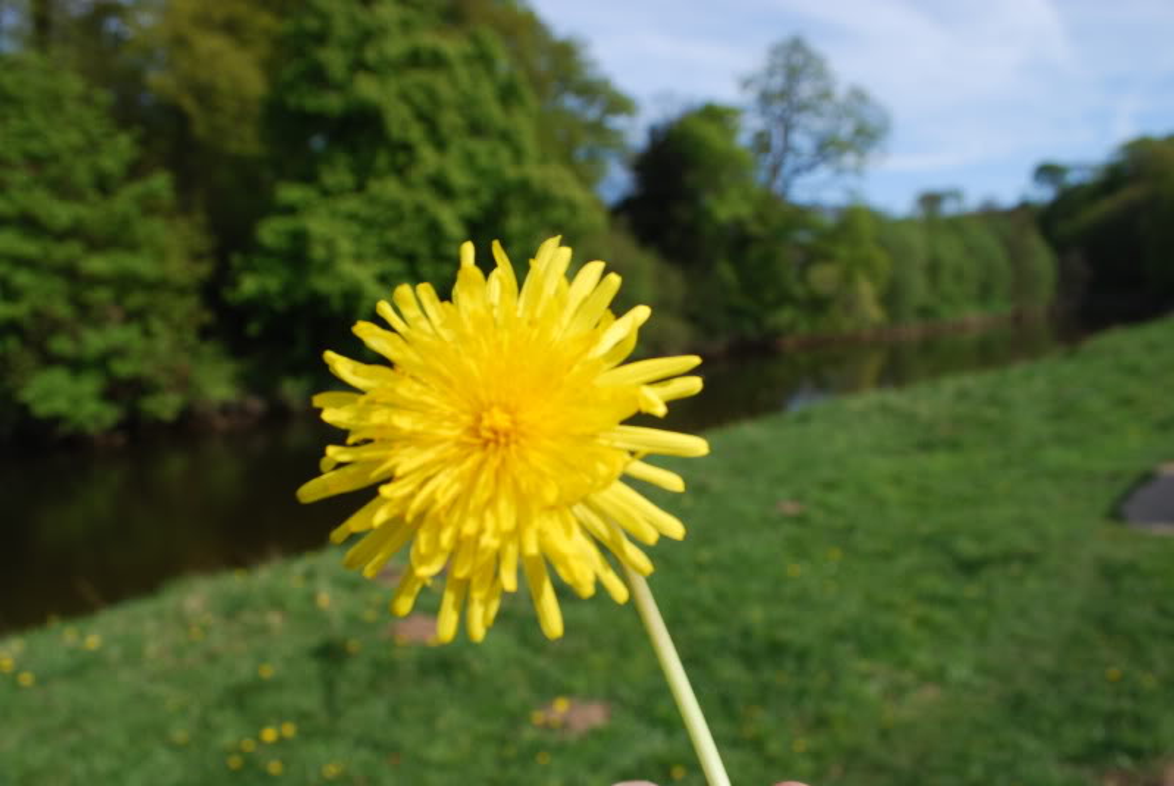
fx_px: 882
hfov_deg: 67.3
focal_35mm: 27
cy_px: 393
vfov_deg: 48.1
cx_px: 587
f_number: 8
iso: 100
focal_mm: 18
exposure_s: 1/200
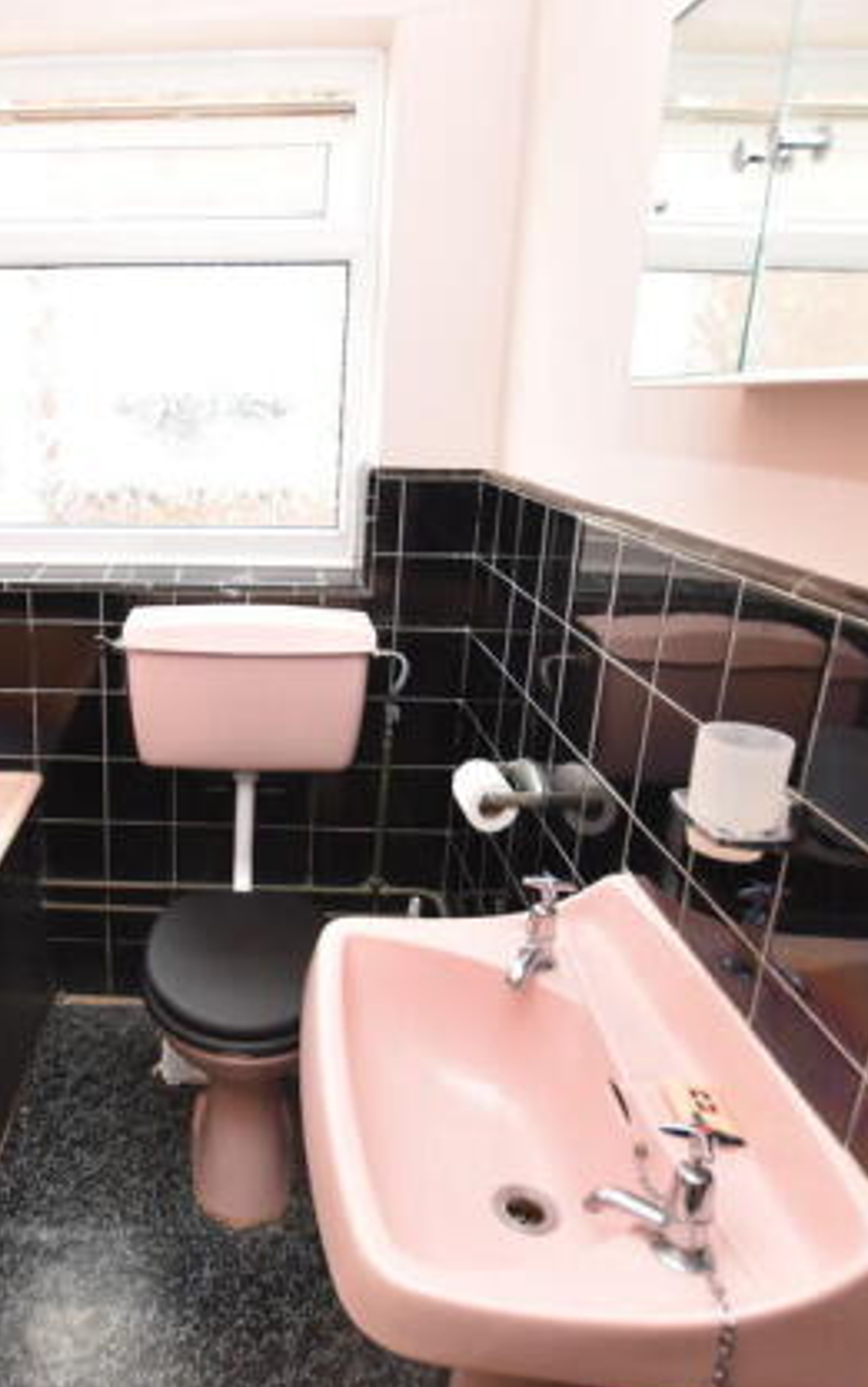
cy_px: 694
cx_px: 178
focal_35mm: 24
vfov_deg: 74.8
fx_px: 907
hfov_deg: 48.3
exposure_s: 1/80
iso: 800
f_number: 4.5
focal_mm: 10
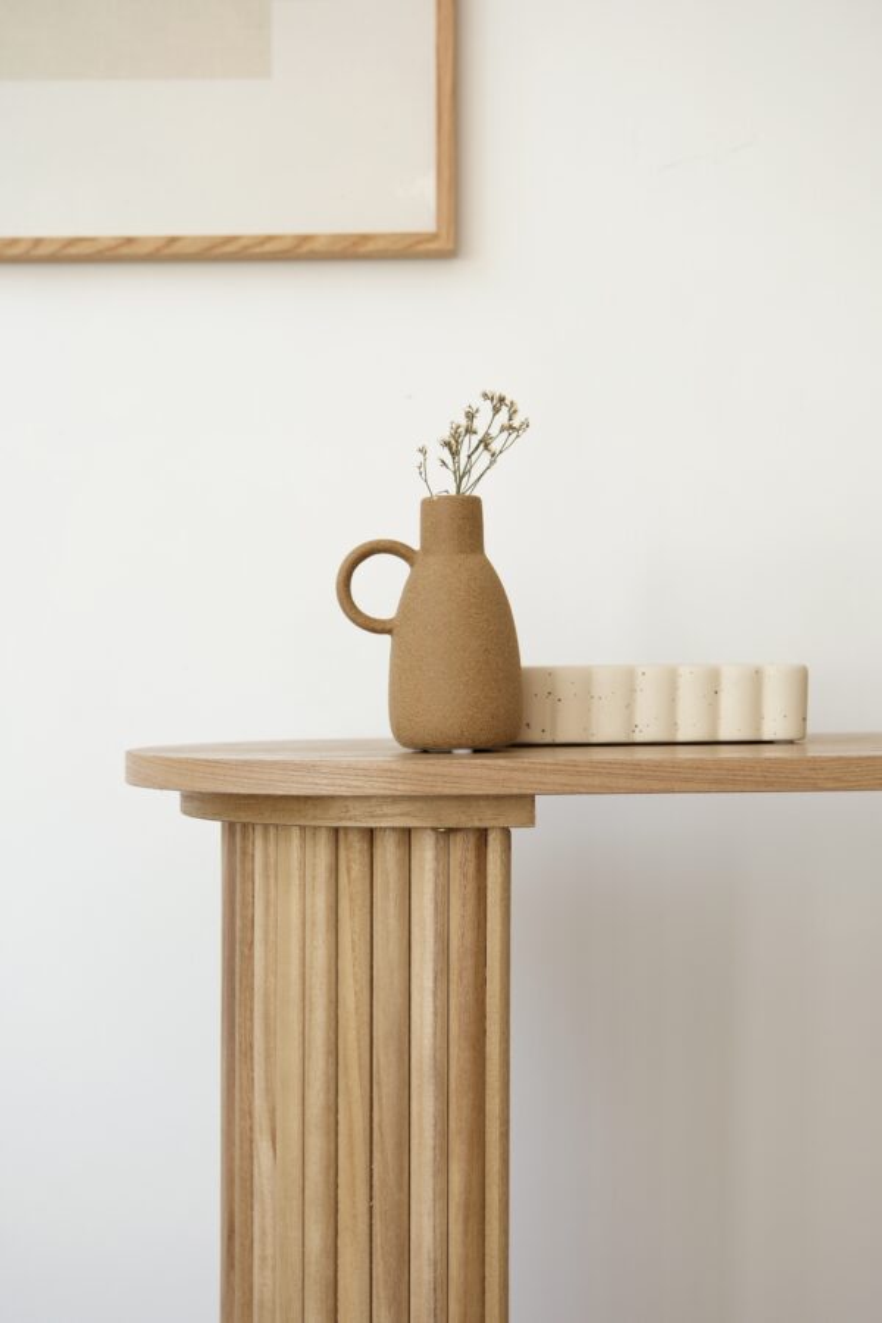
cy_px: 662
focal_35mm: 51
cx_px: 441
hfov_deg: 26.5
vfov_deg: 38.9
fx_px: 1874
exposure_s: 1/56
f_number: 4
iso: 125
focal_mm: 34.2
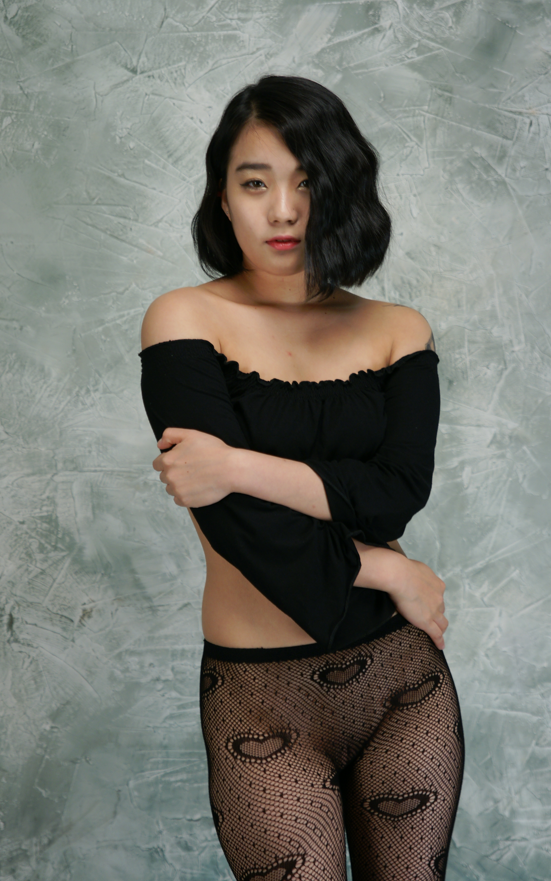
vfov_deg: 22.6
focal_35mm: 92
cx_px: 267
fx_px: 2210
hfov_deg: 14.2
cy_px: 441
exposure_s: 1/125
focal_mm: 60
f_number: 2.8
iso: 200
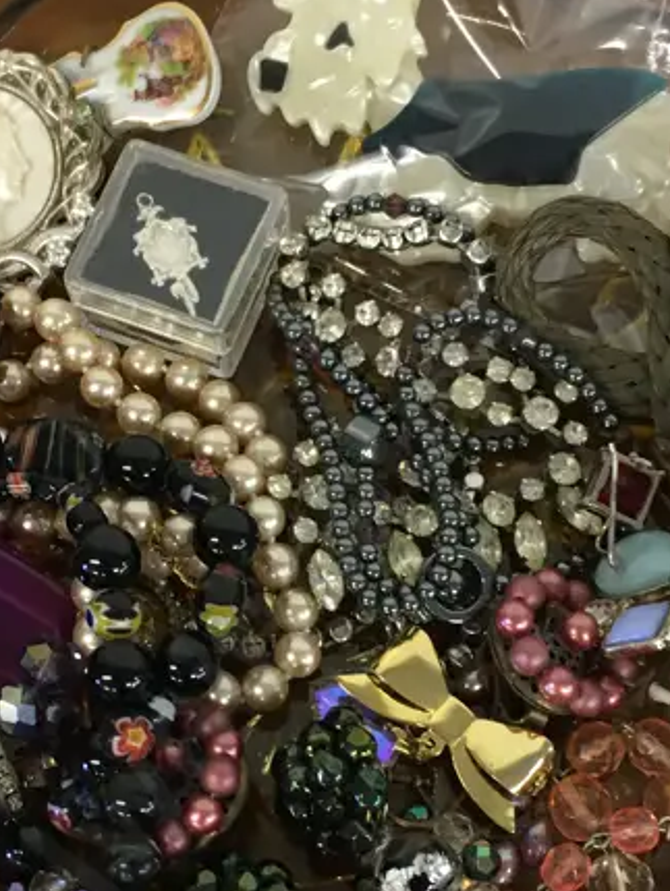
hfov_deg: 21.3
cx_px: 297
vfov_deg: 28.0
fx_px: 1779
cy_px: 593
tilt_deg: -70.9
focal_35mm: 69
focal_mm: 4.15
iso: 80
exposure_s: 1/17
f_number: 2.2
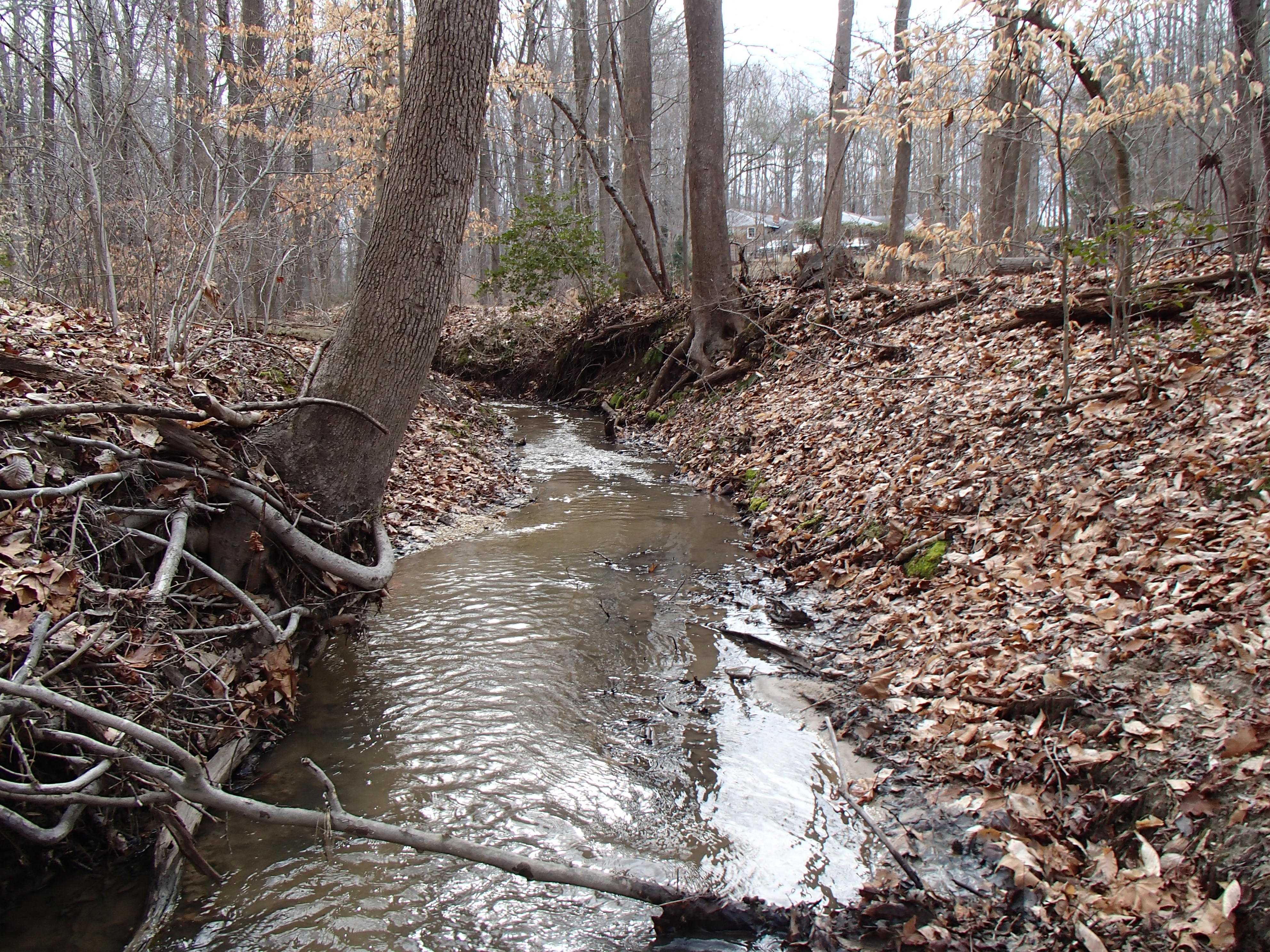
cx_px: 635
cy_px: 476
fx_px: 1027
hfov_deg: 63.4
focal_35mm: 28
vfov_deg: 49.7
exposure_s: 1/125
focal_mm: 5
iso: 100
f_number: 3.9
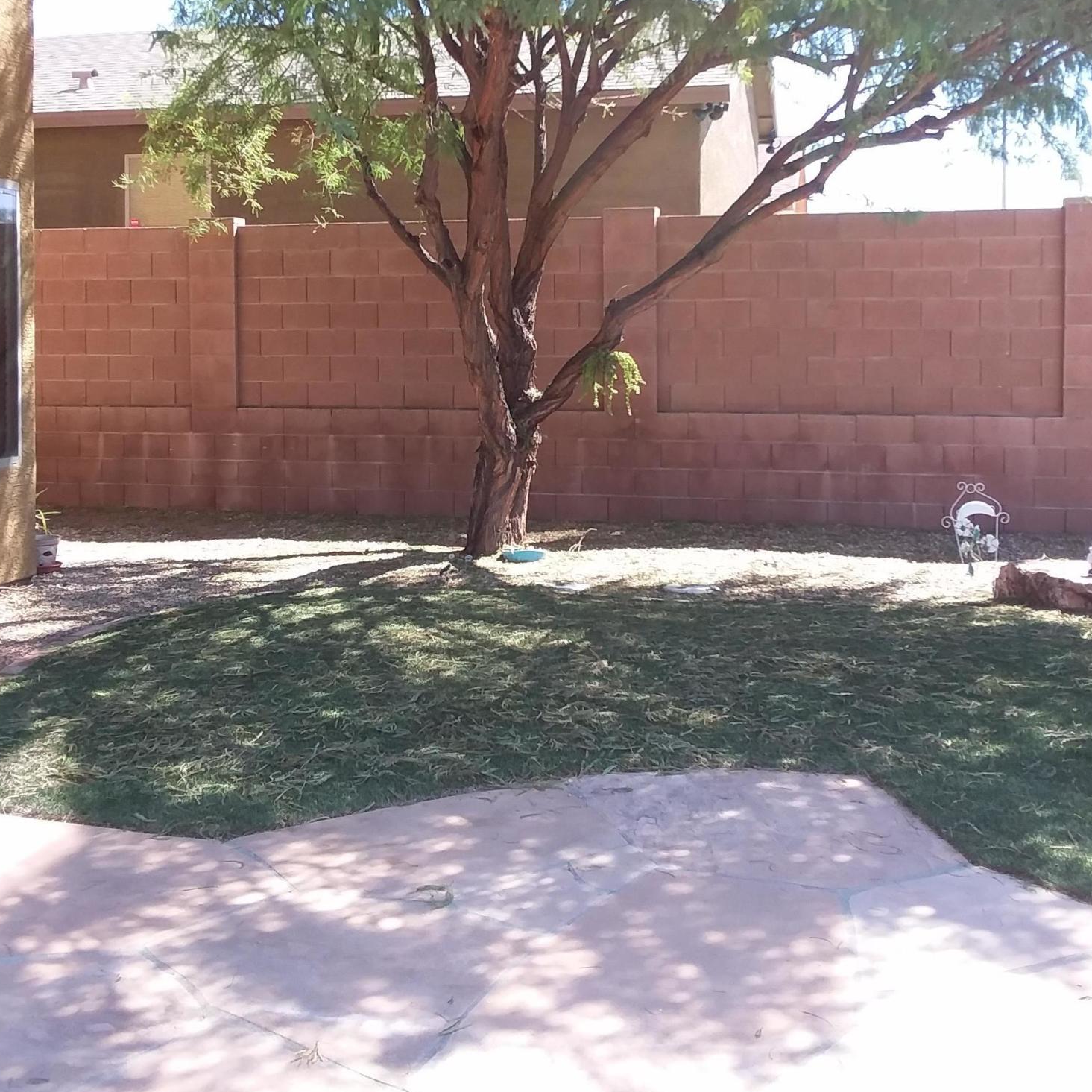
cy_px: 370
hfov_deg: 47.2
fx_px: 1249
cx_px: 548
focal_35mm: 35
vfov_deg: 46.5
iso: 40
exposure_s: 1/255
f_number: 1.9
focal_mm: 2.47
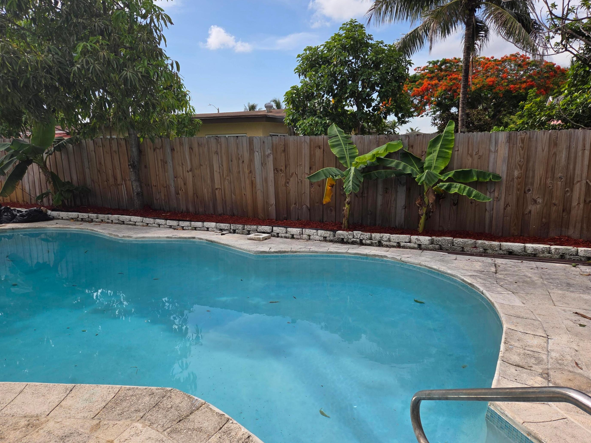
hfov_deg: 71.6
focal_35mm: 24
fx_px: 410
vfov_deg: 56.8
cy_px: 216
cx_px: 288
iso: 80
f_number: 1.8
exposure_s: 1/3861
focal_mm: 5.4
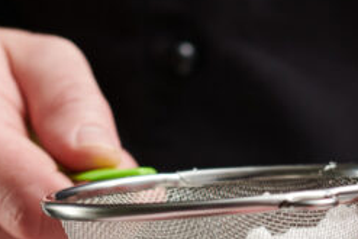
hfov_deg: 8.2
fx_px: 2478
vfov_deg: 5.4
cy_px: 450
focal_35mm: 249
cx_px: 294
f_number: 5.6
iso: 100
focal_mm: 60
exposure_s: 1/100
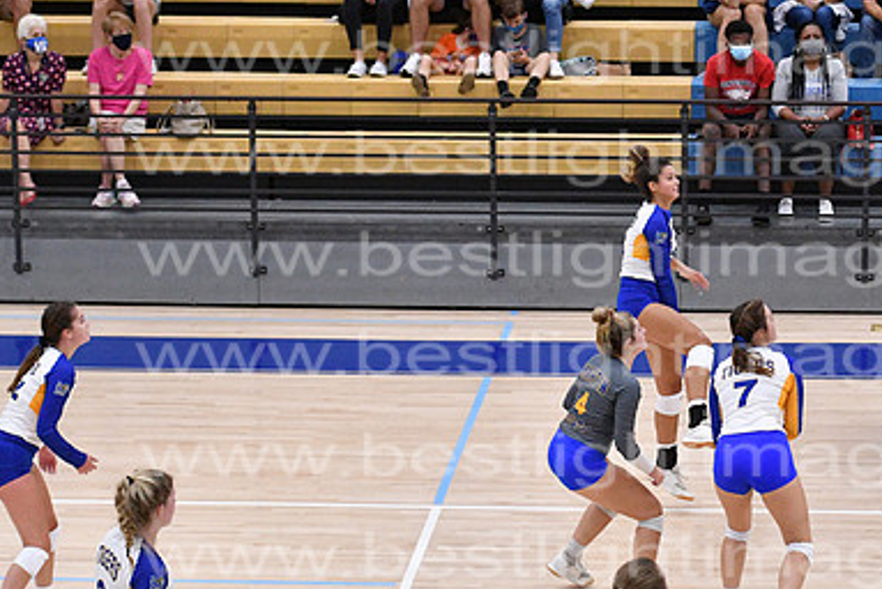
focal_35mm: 159
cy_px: 309
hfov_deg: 12.9
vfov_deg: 8.6
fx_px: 3898
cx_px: 663
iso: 6400
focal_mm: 70
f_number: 3.2
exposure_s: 1/1000
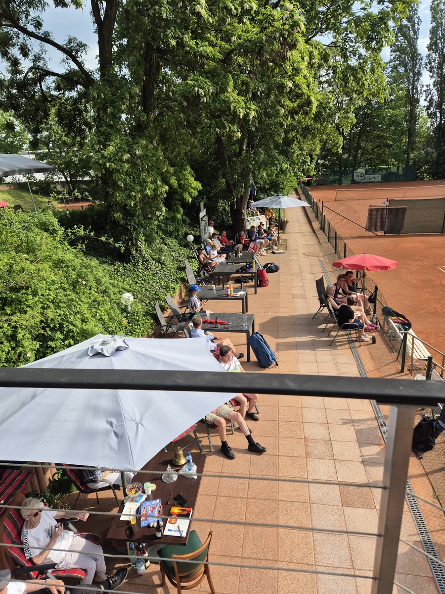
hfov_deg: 58.9
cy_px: 297
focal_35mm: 23
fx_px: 394
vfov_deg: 73.9
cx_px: 222
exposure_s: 1/888
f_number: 1.8
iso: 25
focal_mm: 5.4
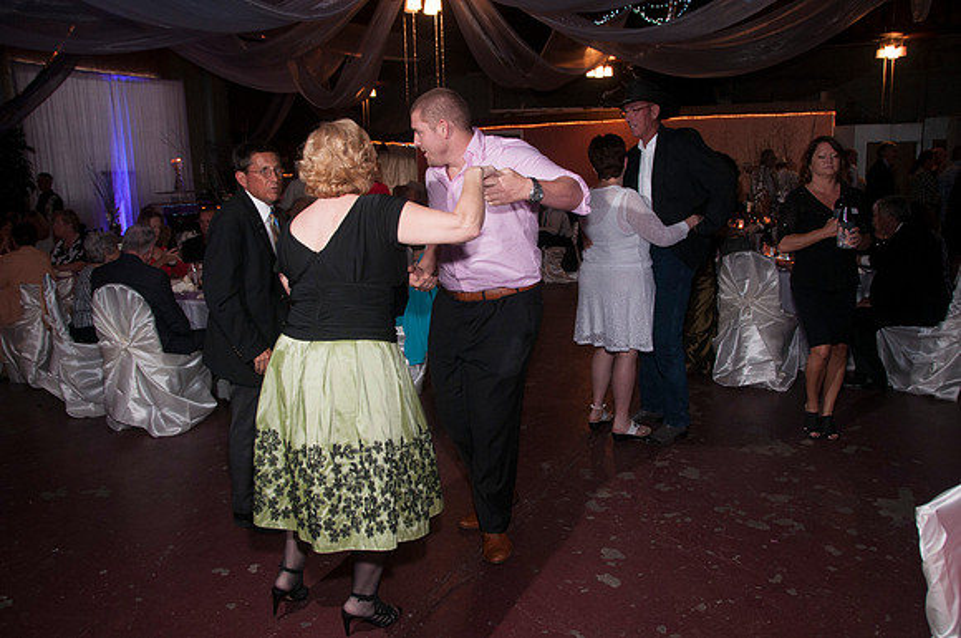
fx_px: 720
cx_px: 480
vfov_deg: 47.8
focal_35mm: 27
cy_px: 319
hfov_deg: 67.5
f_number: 5.6
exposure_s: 1/30
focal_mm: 18
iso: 400
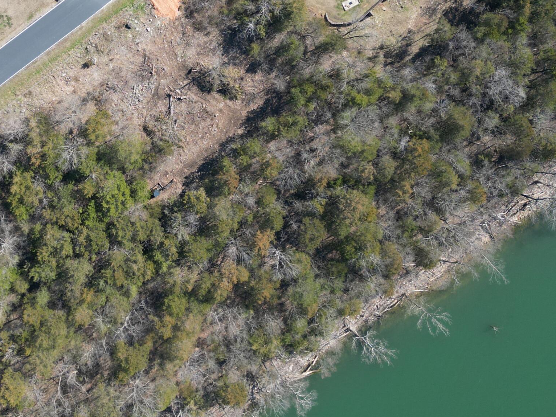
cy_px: 118
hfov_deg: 39.7
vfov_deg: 30.5
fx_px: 755
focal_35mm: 47
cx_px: 165
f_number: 1.7
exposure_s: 1/1250
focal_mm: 6.72
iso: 130
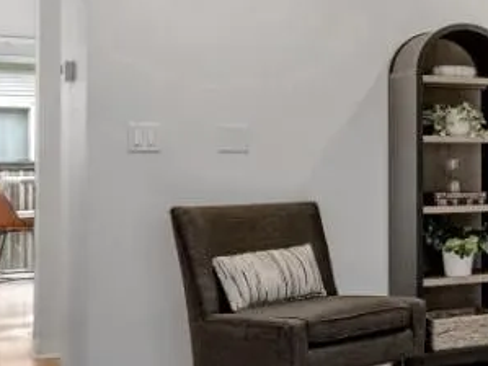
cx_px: 847
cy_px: 137
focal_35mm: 73
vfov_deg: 20.1
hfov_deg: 20.2
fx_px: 1029
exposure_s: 1/10
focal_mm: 14
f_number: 8
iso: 400
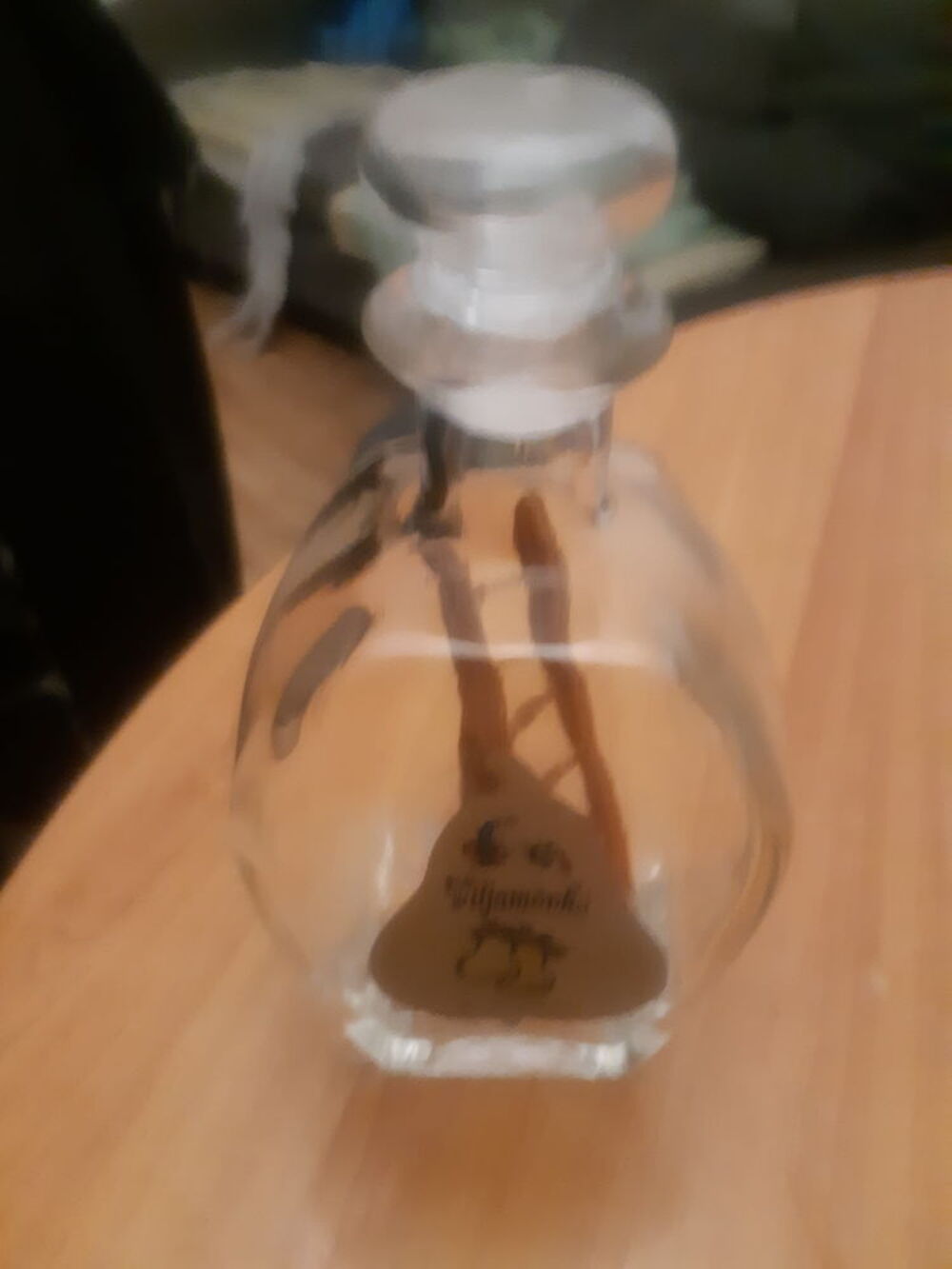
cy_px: 634
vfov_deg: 67.3
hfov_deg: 53.1
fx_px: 953
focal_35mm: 26
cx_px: 476
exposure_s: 1/25
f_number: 1.7
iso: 500
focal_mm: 3.93
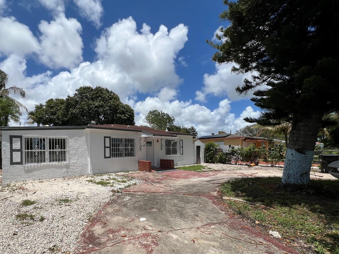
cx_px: 147
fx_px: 157
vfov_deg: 77.5
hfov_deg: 94.0
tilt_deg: +1.4
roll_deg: +1.1
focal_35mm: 16
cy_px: 149
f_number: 1.8
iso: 32
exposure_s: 1/2950
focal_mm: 1.57
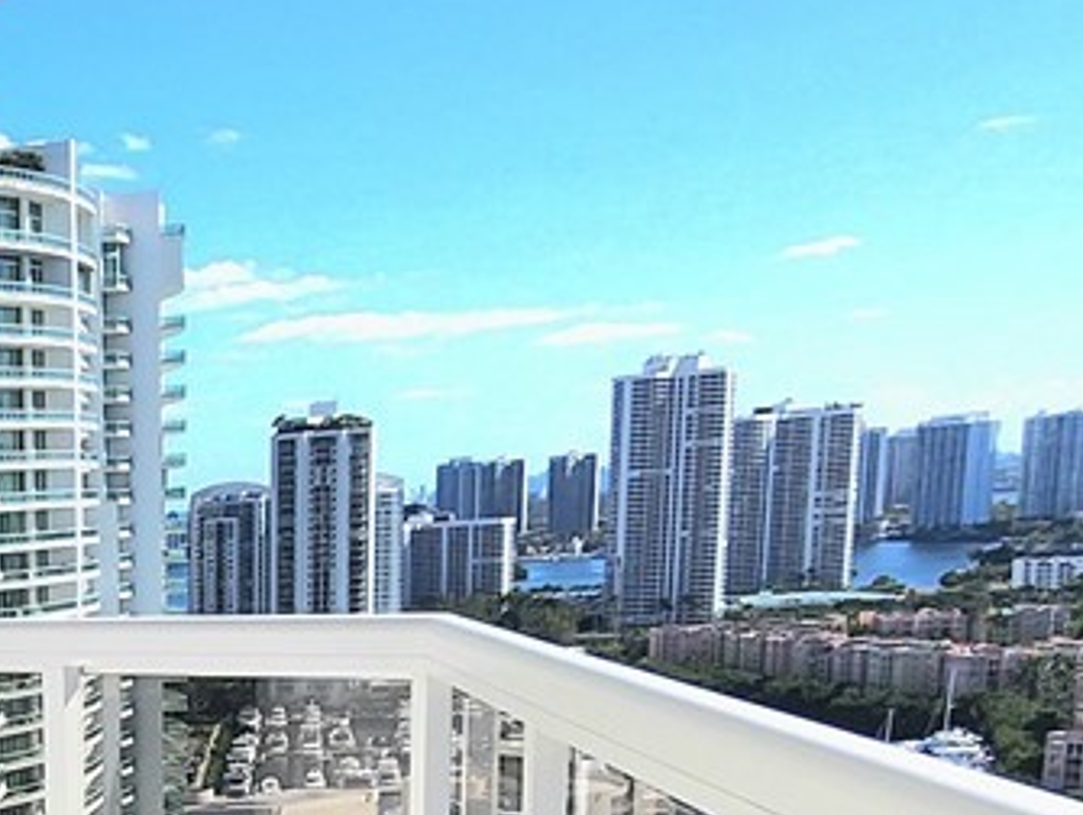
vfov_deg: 21.0
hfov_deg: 26.1
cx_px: -362
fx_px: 1942
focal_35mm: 62
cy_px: 1125
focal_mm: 2.2
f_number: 2.2
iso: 50
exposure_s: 1/5000
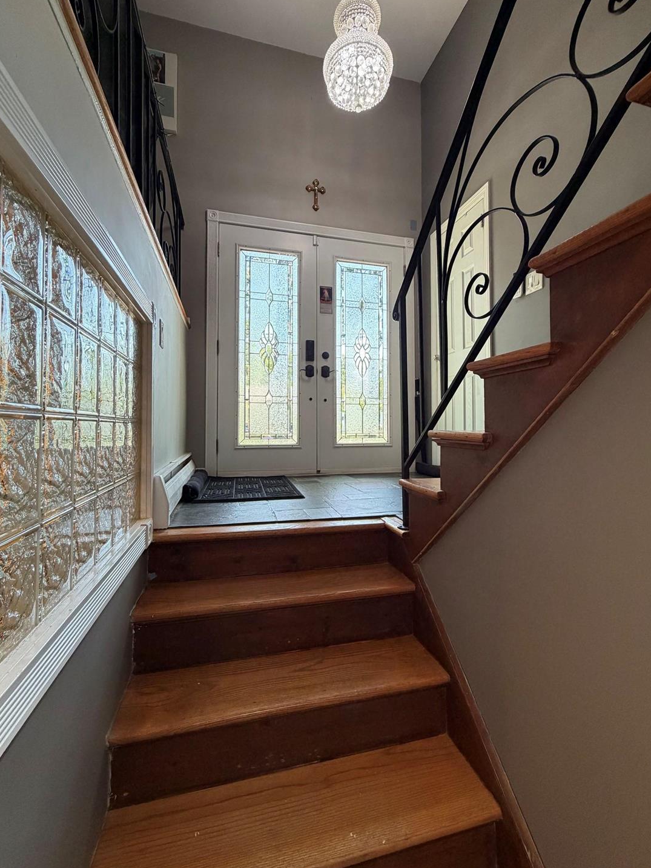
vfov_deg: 98.1
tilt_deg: +1.5
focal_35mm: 15
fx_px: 376
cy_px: 419
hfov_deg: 81.7
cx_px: 325
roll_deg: +0.0
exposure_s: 1/120
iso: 250
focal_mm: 2.22
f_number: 2.2
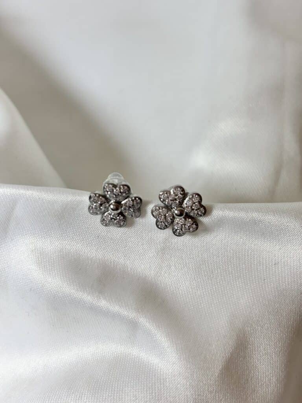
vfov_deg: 36.8
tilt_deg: -62.5
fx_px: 605
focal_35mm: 52
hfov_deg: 28.0
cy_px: 202
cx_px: 151
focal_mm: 5.96
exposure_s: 1/183
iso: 32
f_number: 1.6
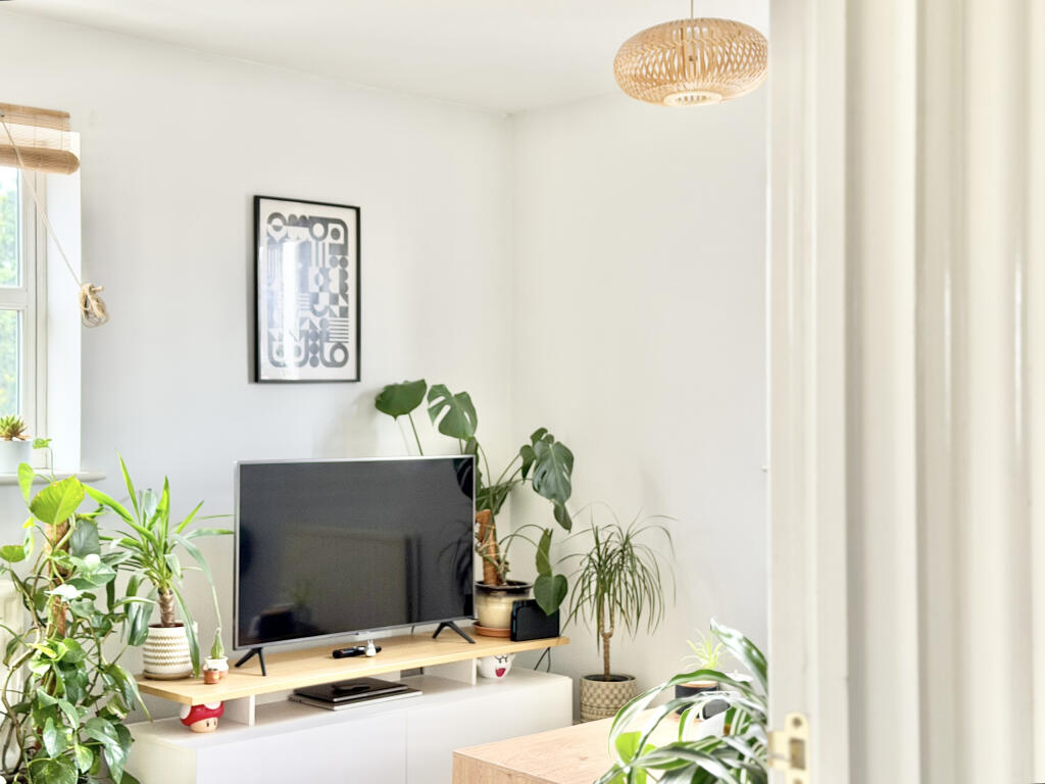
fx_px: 1449
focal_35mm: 48
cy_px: 392
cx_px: 522
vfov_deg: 30.3
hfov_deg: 39.7
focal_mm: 6.76
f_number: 1.78
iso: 160
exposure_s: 1/95
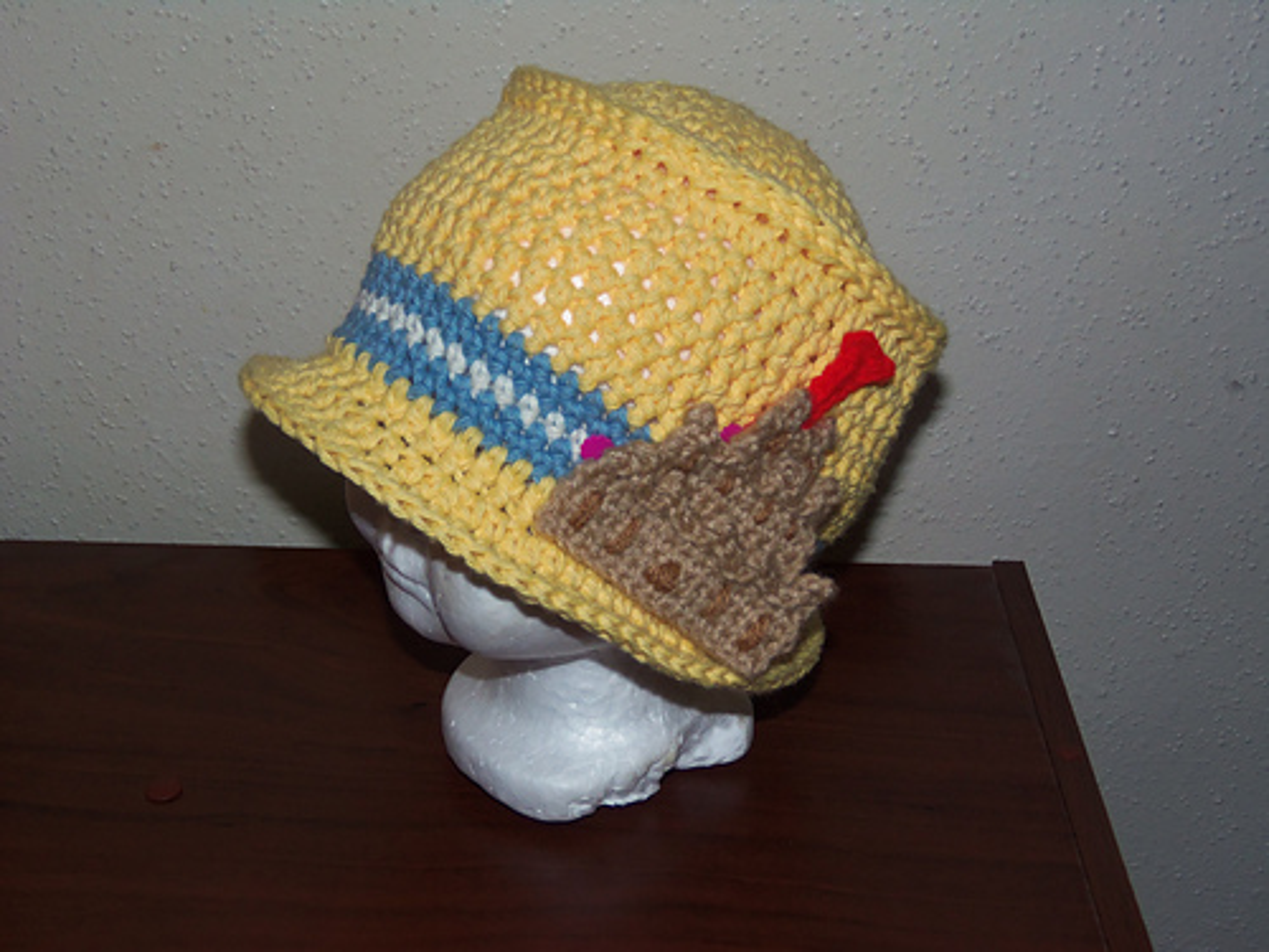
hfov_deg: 38.9
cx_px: 634
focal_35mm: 49
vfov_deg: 29.7
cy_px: 476
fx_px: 1796
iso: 100
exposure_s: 1/125
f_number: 3.8
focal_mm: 8.7
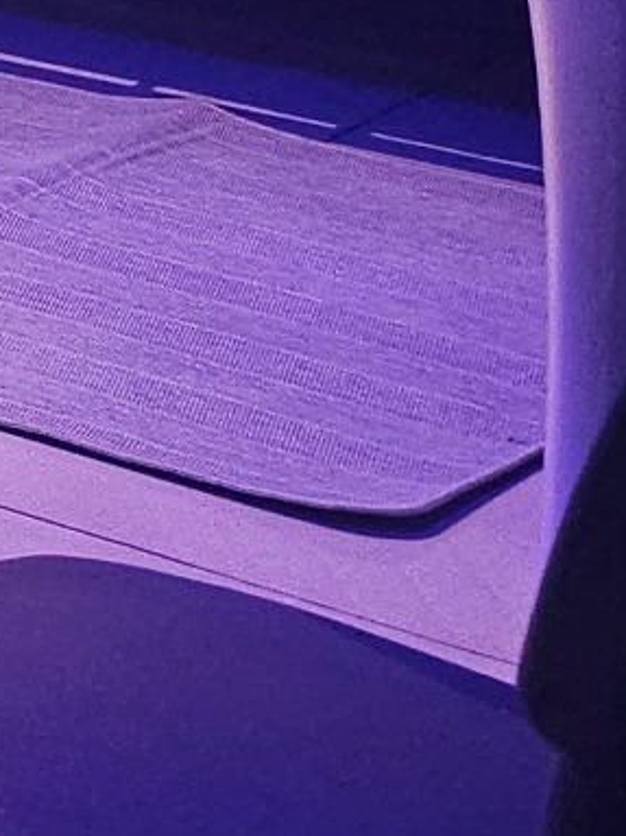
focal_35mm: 167
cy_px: -458
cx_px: -1479
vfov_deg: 11.3
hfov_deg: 7.4
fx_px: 4029
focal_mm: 5
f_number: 1.8
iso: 500
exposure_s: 1/40
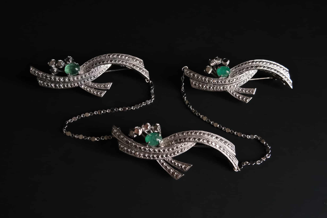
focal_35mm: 23
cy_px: 109
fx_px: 209
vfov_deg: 55.1
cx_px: 164
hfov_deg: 76.1
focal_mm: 15
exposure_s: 1/15
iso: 1600
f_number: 7.1
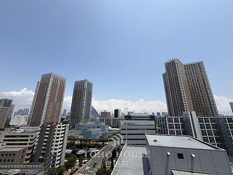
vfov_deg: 85.7
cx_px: 116
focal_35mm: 14
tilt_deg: +17.3
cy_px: 88
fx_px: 94
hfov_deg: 102.1
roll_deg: -0.5
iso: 20
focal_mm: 2.22
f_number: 2.2
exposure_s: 1/1235
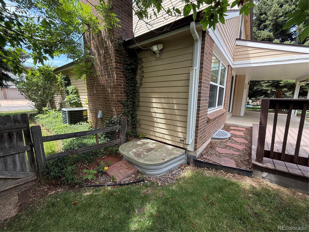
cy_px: 116
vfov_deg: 85.7
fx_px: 125
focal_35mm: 14
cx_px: 154
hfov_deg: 102.1
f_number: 2.2
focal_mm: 2.22
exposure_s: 1/143
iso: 50
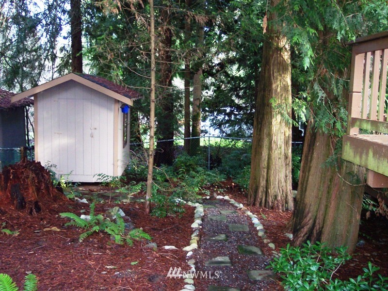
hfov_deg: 49.0
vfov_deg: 37.7
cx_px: 194
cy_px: 146
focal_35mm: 38
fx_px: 426
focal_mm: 8
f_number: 2.8
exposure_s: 1/30
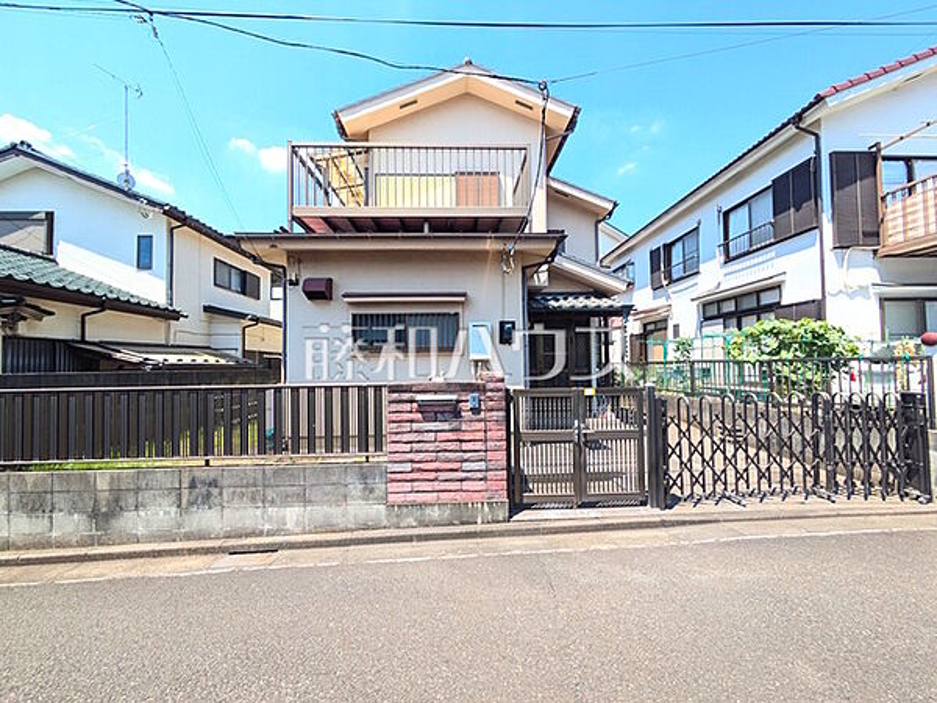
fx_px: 379
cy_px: 352
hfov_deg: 102.1
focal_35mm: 14
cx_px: 468
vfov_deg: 85.7
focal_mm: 1.83
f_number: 2.2
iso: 50
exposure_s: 1/617
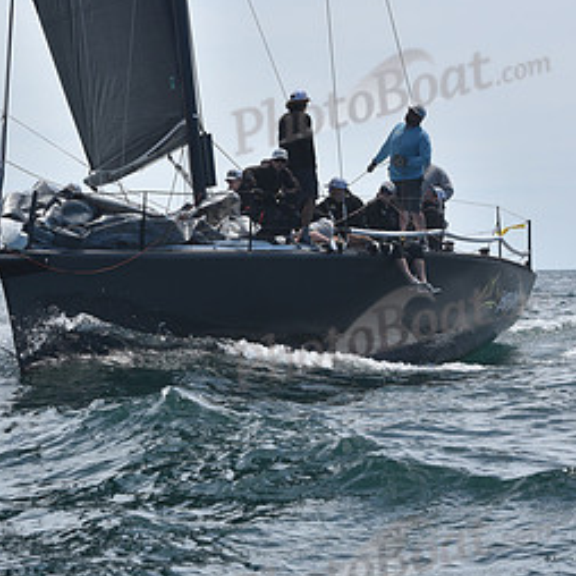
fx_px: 3106
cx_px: 116
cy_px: 246
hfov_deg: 10.6
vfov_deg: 10.6
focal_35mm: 165
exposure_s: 1/800
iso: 250
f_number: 10
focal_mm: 85
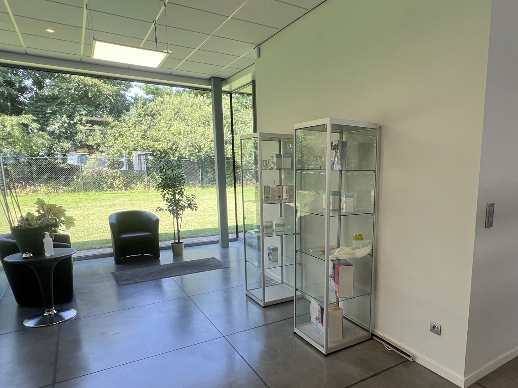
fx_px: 329
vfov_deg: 60.6
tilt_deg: -11.1
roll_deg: -0.7
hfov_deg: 74.8
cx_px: 330
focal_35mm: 22
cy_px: 233
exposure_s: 1/100
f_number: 1.8
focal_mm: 1.57
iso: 40
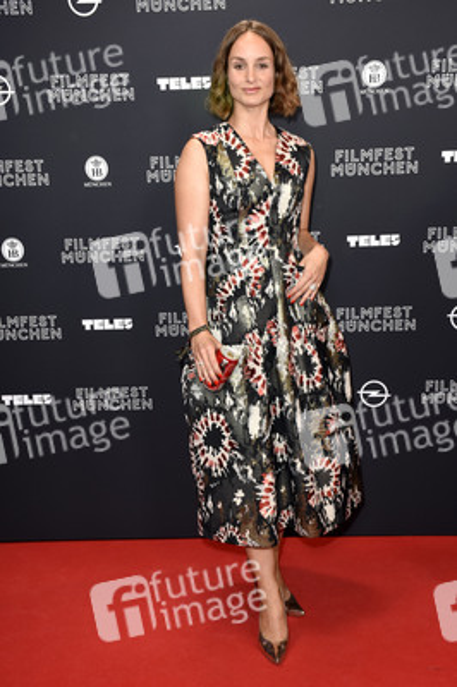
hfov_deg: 28.0
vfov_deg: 41.1
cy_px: 344
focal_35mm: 48
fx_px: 916
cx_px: 228
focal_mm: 32
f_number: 6.3
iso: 640
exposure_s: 1/125
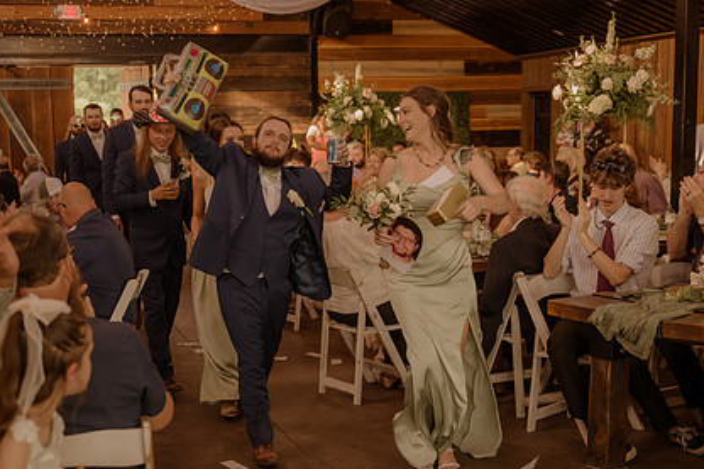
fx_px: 1036
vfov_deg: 25.4
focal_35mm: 53
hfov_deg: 37.4
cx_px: 288
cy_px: 301
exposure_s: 1/320
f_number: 2.8
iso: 1000
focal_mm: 38
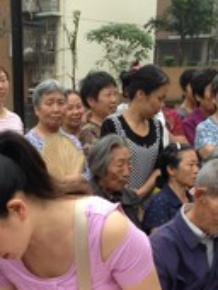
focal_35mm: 96
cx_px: 39
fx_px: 804
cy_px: 332
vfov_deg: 19.4
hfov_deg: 15.3
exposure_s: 1/303
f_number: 2.4
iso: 50
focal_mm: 4.28
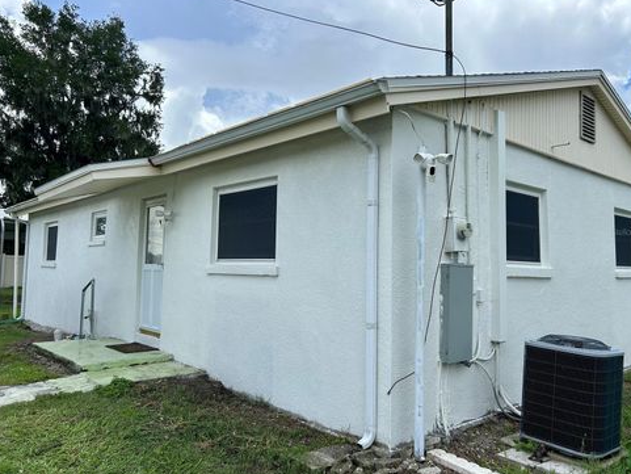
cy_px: 232
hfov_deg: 65.3
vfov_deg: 51.4
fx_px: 492
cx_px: 323
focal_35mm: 27
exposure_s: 1/3704
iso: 50
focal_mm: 5.7
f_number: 1.5
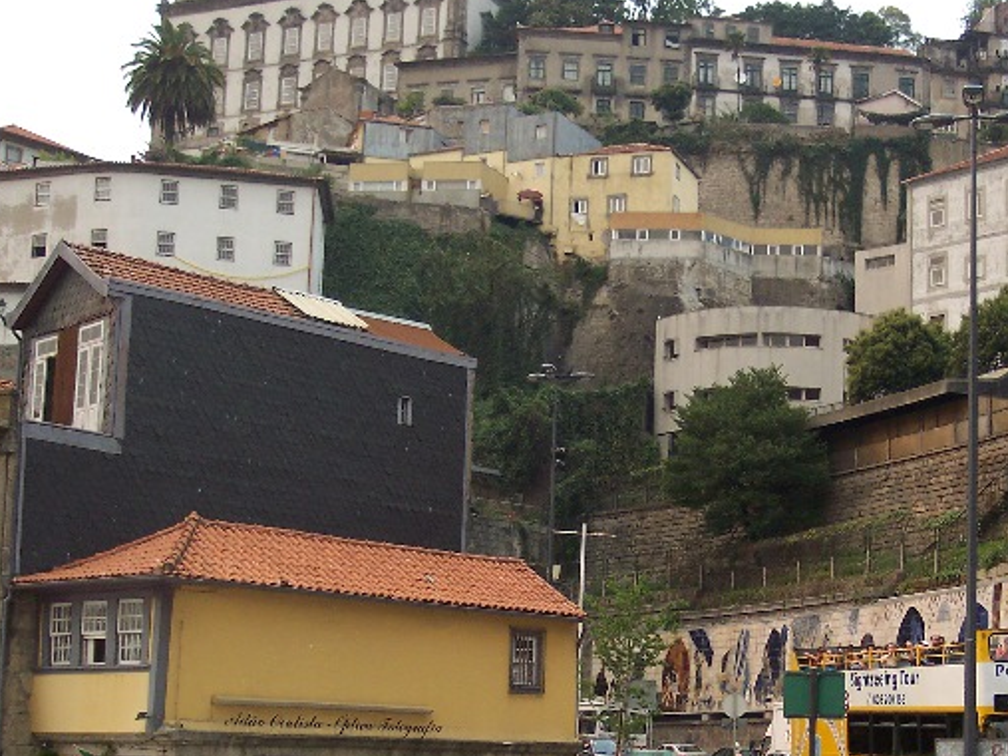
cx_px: 738
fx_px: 1747
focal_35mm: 60
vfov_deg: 24.2
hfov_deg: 31.7
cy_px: 535
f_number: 2.8
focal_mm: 8
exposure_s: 1/500
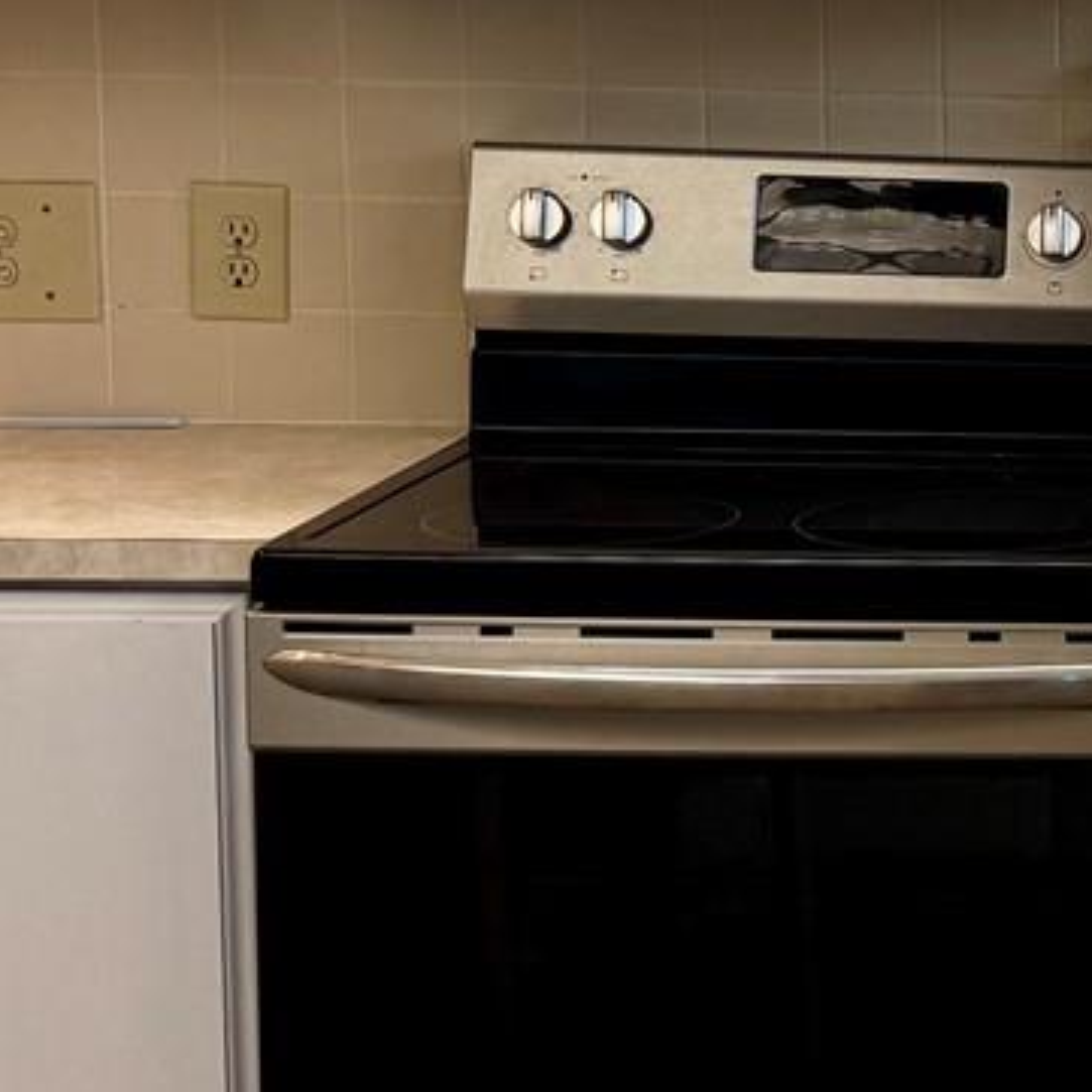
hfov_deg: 16.0
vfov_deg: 18.4
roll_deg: -1.2
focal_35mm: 94
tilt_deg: -7.2
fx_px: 3355
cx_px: 1885
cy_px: 309
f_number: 1.78
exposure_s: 1/120
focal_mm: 6.76
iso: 64
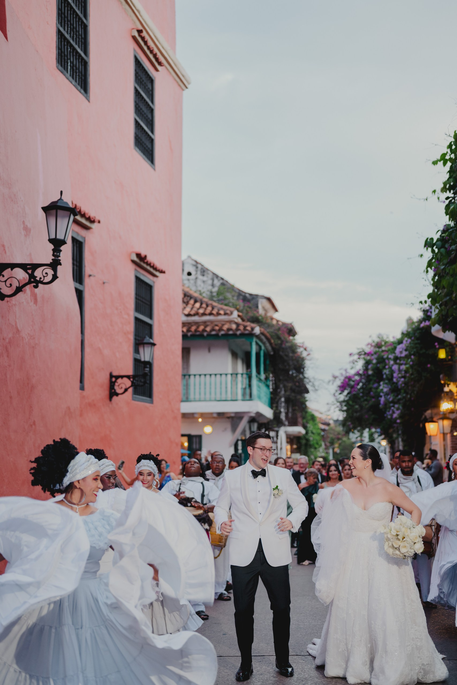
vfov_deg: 39.6
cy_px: 342
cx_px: 228
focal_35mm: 50
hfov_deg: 27.0
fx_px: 952
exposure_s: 1/160
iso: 400
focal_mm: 50
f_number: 2.2
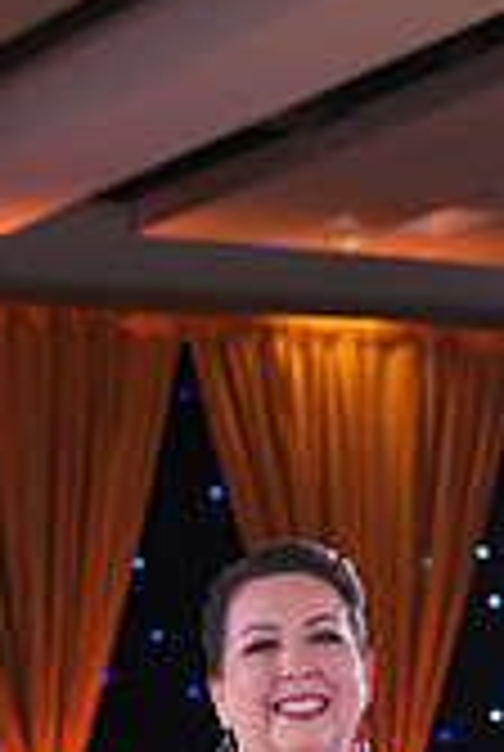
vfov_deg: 9.9
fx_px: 4203
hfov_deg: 6.9
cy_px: 1108
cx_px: 223
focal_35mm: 201
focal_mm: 58
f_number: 4
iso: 1250
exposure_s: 1/400
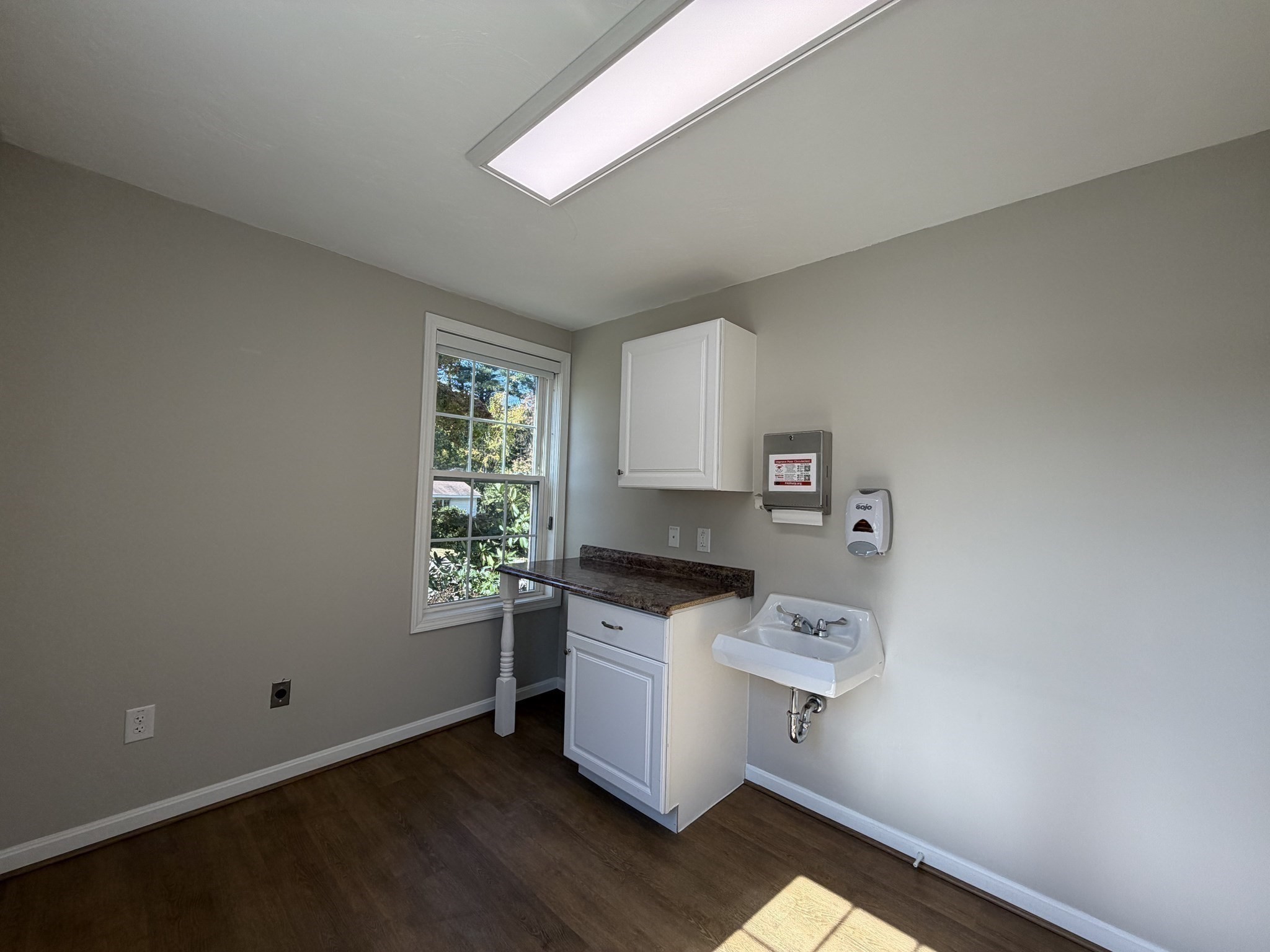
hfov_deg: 102.1
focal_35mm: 14
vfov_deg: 85.7
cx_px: 635
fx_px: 514
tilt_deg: +0.8
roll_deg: -1.1
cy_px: 476
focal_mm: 2.22
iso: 50
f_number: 2.2
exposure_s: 1/175
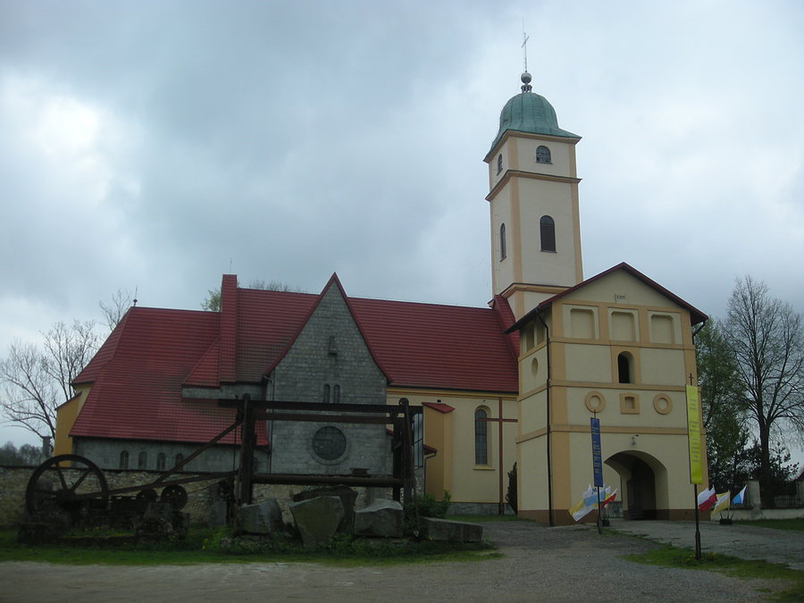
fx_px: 813
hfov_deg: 52.6
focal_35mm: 35
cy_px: 302
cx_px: 402
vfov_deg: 40.7
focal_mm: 5.7
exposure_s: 1/212
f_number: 5.7
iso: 50
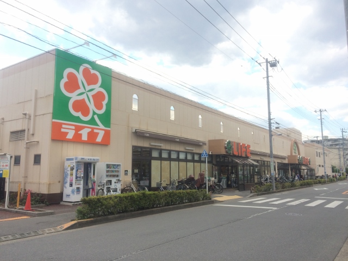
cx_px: 174
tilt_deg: +7.5
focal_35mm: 29
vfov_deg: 48.2
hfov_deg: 61.7
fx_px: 292
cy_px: 130
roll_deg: +0.7
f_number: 2.2
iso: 32
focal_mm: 4.15
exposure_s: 1/977
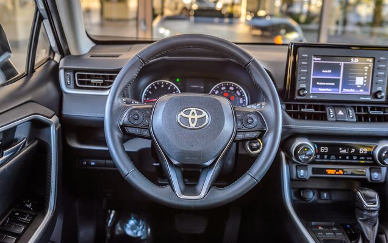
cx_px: 195
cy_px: 119
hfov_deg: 48.2
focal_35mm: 41
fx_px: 434
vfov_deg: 31.3
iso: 400
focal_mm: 40
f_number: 4
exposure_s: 1/125
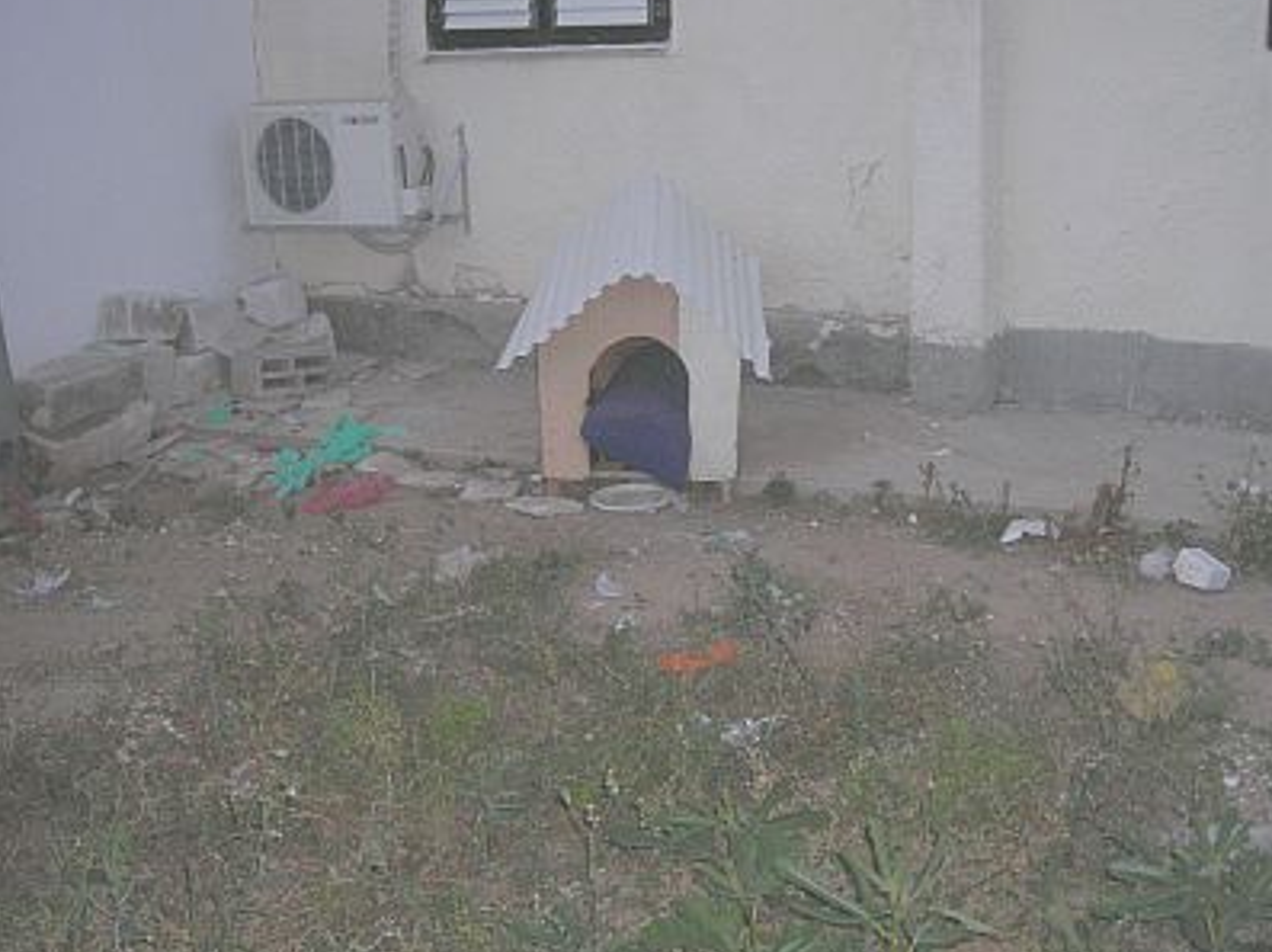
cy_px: 474
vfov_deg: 31.5
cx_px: 660
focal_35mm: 46
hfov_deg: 41.3
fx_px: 1689
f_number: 3.2
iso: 74
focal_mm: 6.3
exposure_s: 1/60.1
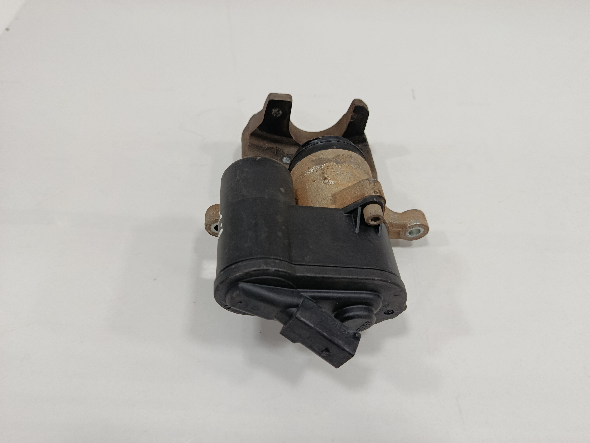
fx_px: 409
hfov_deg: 71.6
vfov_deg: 56.8
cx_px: 295
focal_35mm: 24
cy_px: 222
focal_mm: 5.24
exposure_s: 1/100
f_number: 1.7
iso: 942
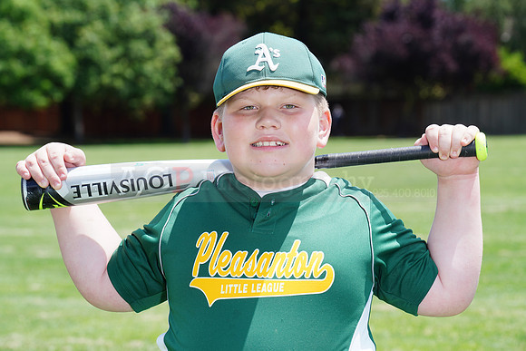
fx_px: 2367
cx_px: 263
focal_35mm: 162
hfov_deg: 12.7
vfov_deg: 8.5
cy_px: 176
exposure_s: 1/200
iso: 200
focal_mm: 162
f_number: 10
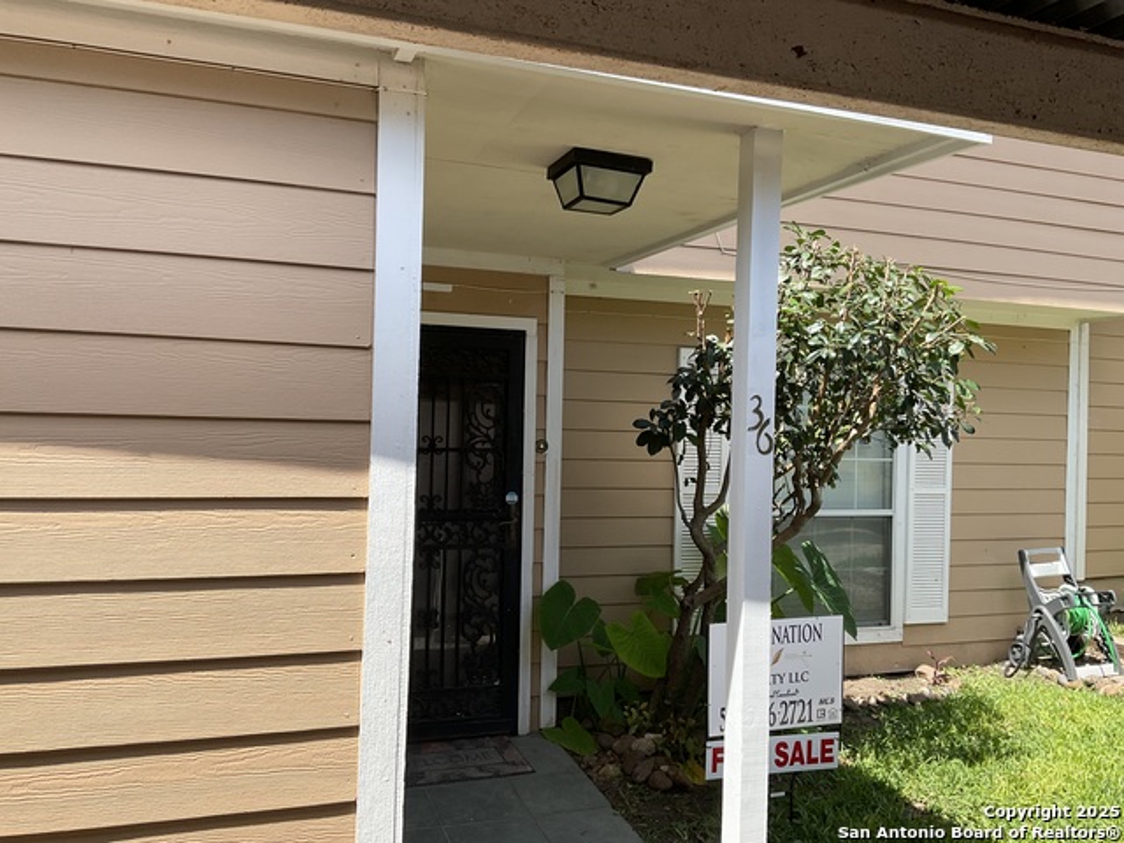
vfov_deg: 48.2
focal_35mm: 29
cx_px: 562
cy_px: 422
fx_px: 942
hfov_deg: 61.7
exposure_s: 1/666
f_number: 1.8
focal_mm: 3
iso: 16
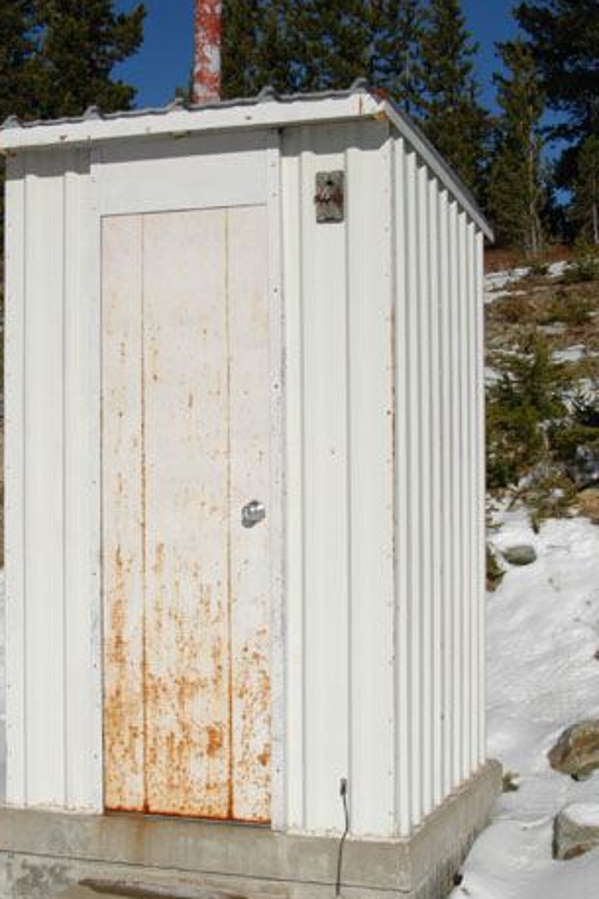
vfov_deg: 36.3
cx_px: 234
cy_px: 450
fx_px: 1374
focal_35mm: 55
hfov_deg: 24.5
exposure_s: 1/640
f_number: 13
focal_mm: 24
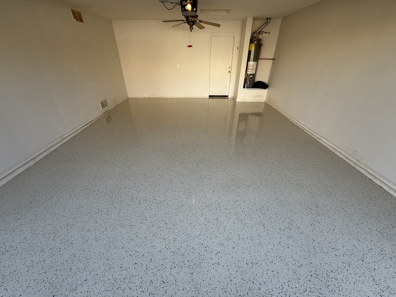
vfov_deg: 85.7
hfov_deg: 102.1
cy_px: 148
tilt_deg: -31.2
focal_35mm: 14
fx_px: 160
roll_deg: -0.2
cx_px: 198
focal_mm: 2.22
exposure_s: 1/163
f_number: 2.2
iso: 40
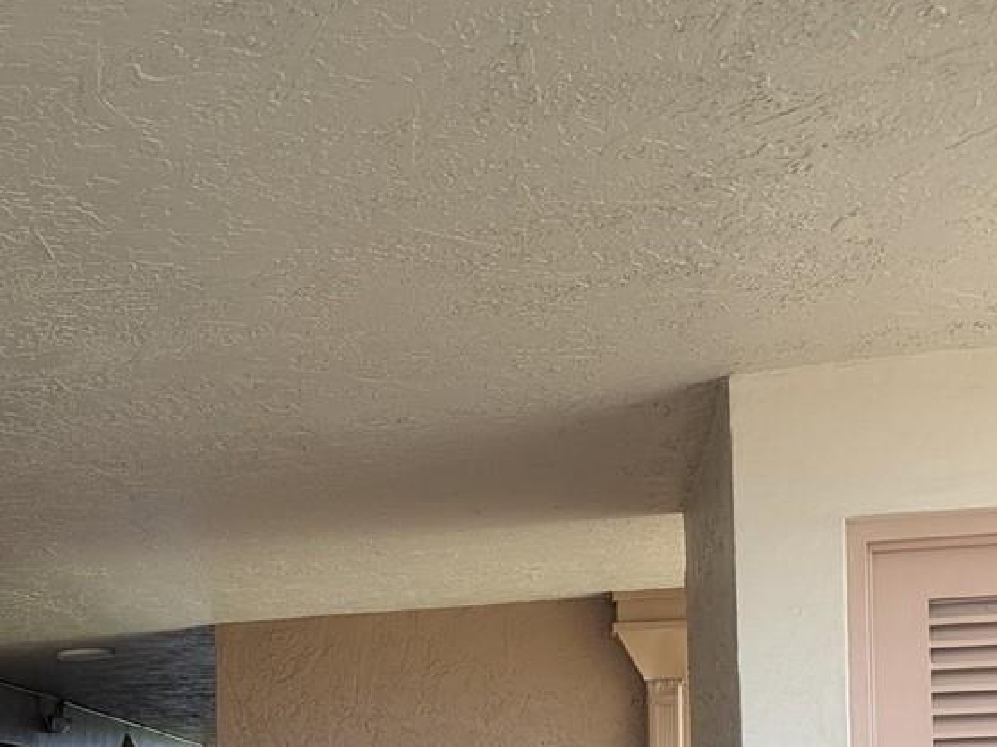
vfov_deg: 20.3
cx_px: -301
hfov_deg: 24.6
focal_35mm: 69
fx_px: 1986
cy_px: 833
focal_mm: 6.81
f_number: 1.85
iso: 43
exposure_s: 1/74.3
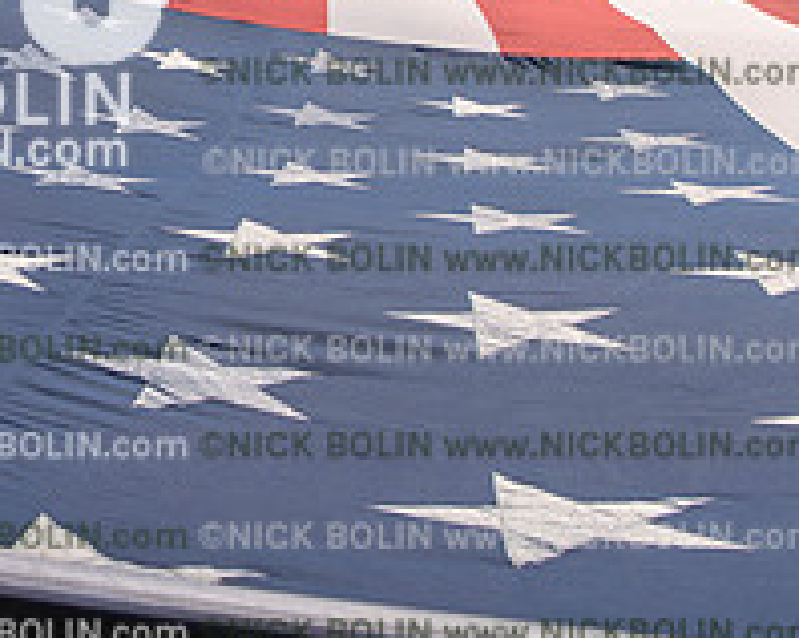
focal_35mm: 66
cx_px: -125
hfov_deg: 26.1
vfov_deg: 22.1
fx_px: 1559
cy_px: -22
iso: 100
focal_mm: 24
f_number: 5.6
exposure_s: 1/1250
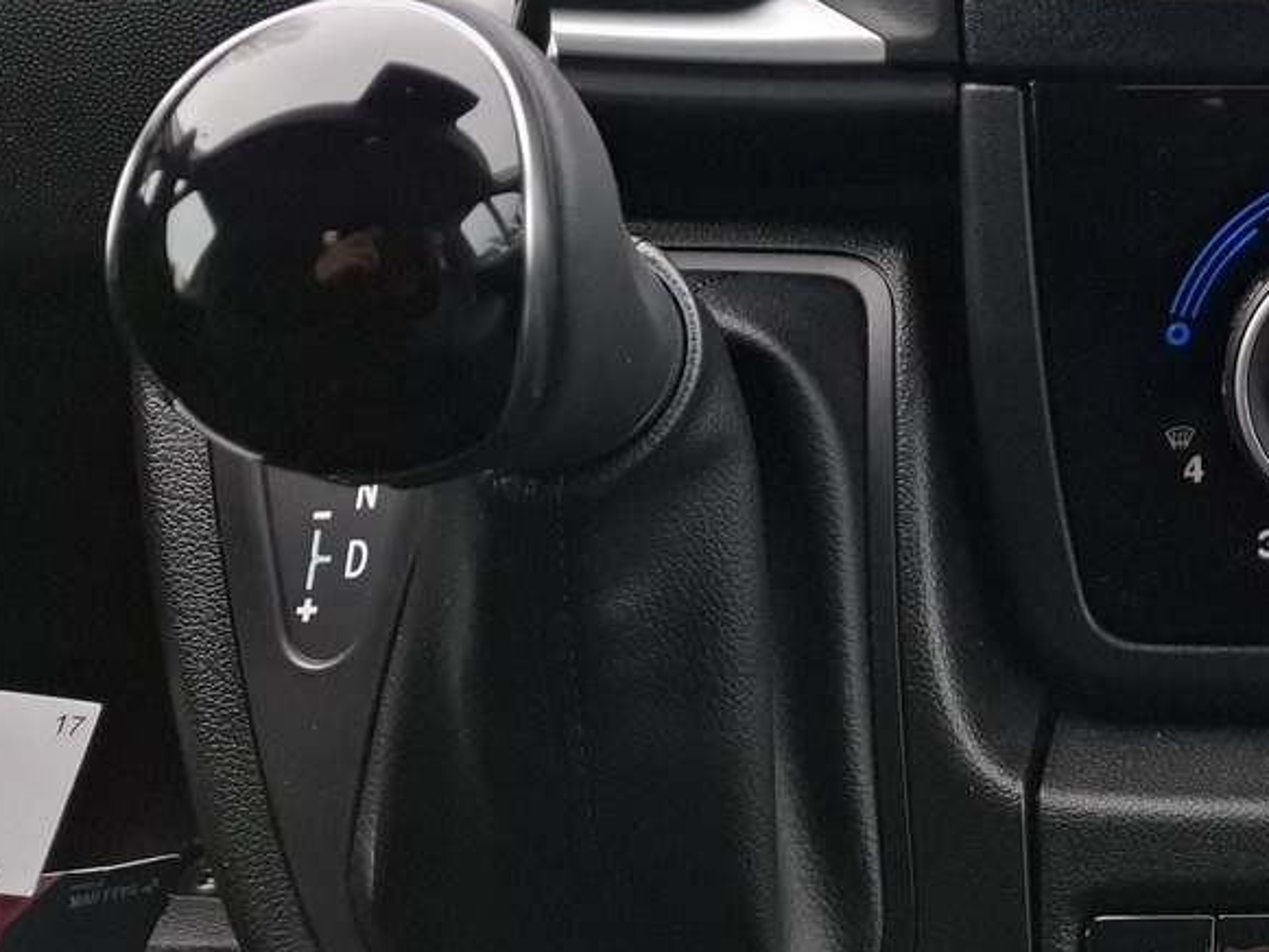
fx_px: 2090
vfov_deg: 23.4
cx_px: 1525
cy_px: -205
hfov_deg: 29.1
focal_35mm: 57
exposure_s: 1/100
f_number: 1.8
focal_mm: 5.54
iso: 100
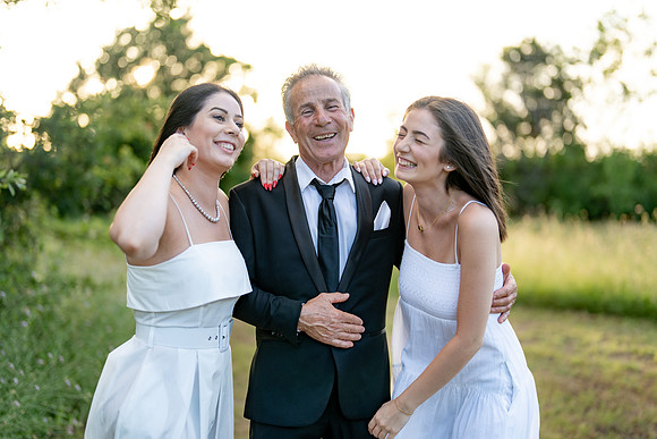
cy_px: 220
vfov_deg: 27.0
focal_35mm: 50
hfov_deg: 39.6
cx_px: 328
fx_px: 913
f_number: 1.2
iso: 100
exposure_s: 1/800
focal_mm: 50
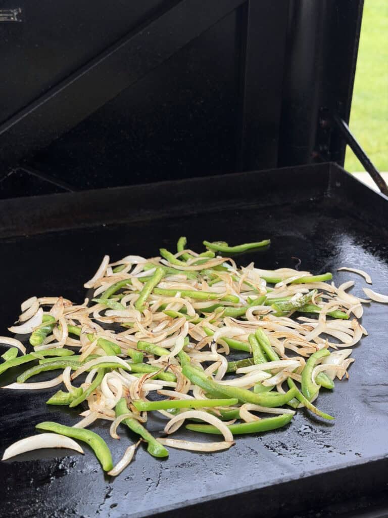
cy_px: 259
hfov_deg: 30.3
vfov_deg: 39.7
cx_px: 194
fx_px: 717
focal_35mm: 48
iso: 64
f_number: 1.8
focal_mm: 6.8
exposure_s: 1/1085
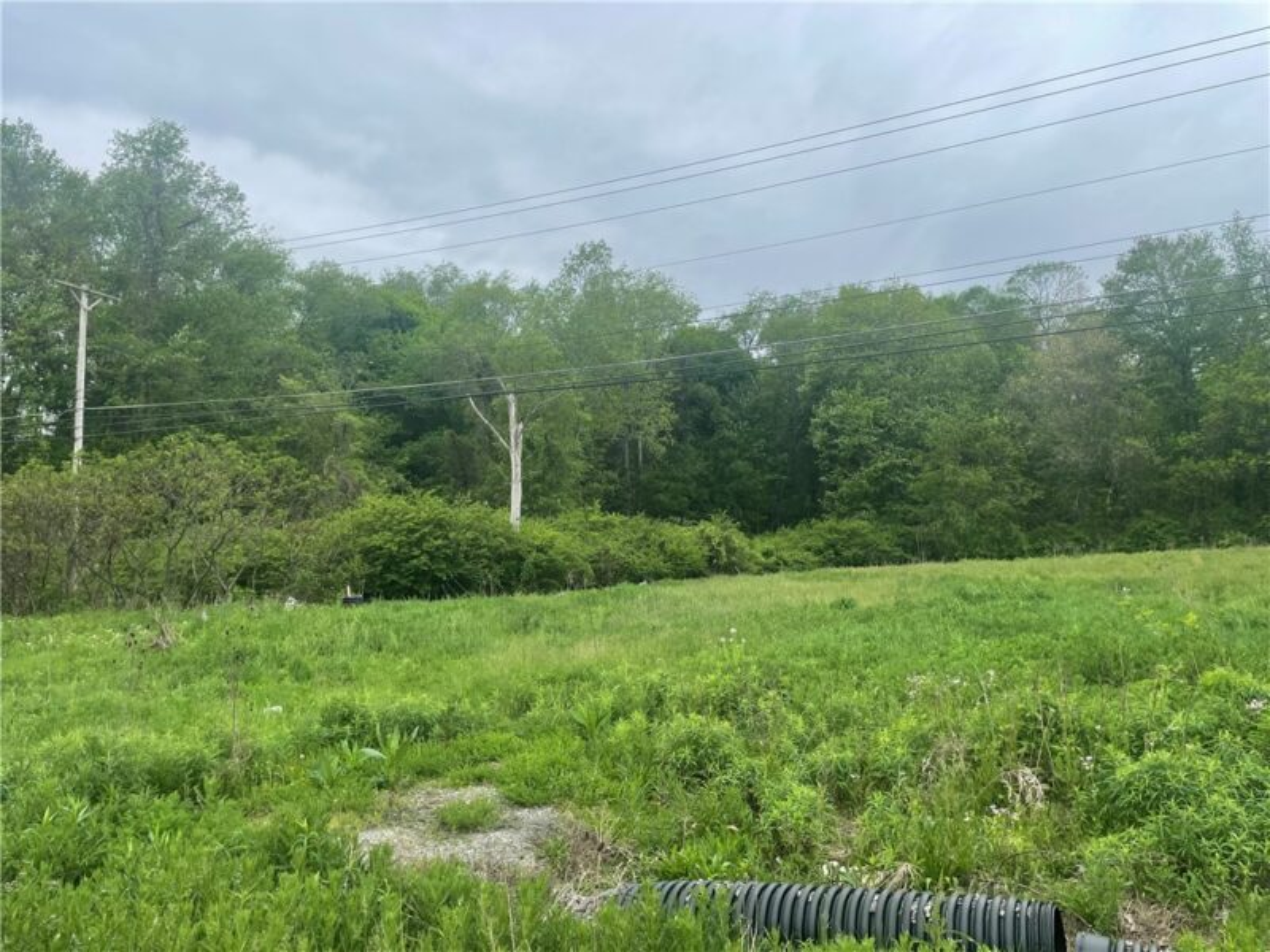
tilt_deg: +7.1
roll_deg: -0.3
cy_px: 476
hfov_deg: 67.3
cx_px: 635
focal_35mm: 26
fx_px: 954
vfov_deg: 53.1
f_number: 1.6
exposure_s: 1/1304
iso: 32
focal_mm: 4.2
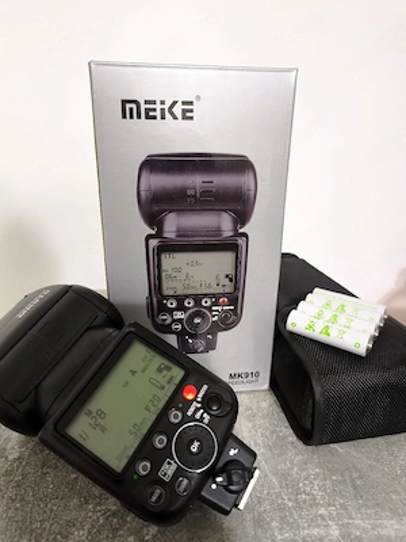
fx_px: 360
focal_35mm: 23
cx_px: 203
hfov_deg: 58.9
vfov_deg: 73.9
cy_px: 271
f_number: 1.7
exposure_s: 1/50.3
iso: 640
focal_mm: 5.35
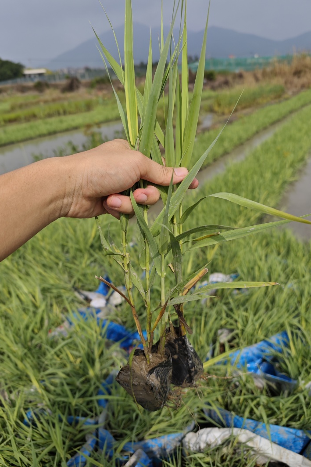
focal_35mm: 24
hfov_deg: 53.1
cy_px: 233
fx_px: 311
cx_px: 166
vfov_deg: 73.7
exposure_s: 1/3300
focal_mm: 6.55
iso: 50
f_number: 1.6
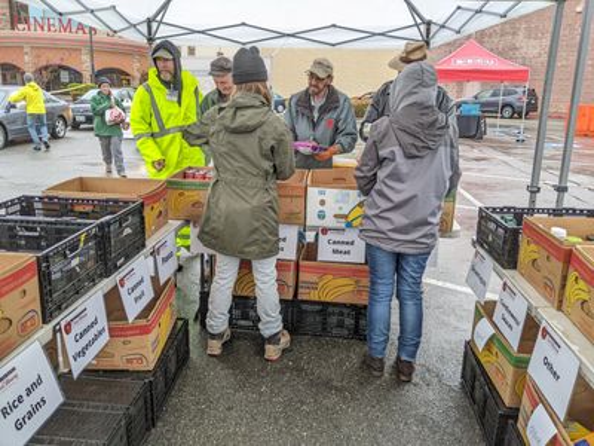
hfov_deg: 65.3
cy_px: 223
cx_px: 297
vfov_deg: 51.4
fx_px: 463
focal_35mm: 27
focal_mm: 4.44
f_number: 1.8
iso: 71
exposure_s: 1/90.6
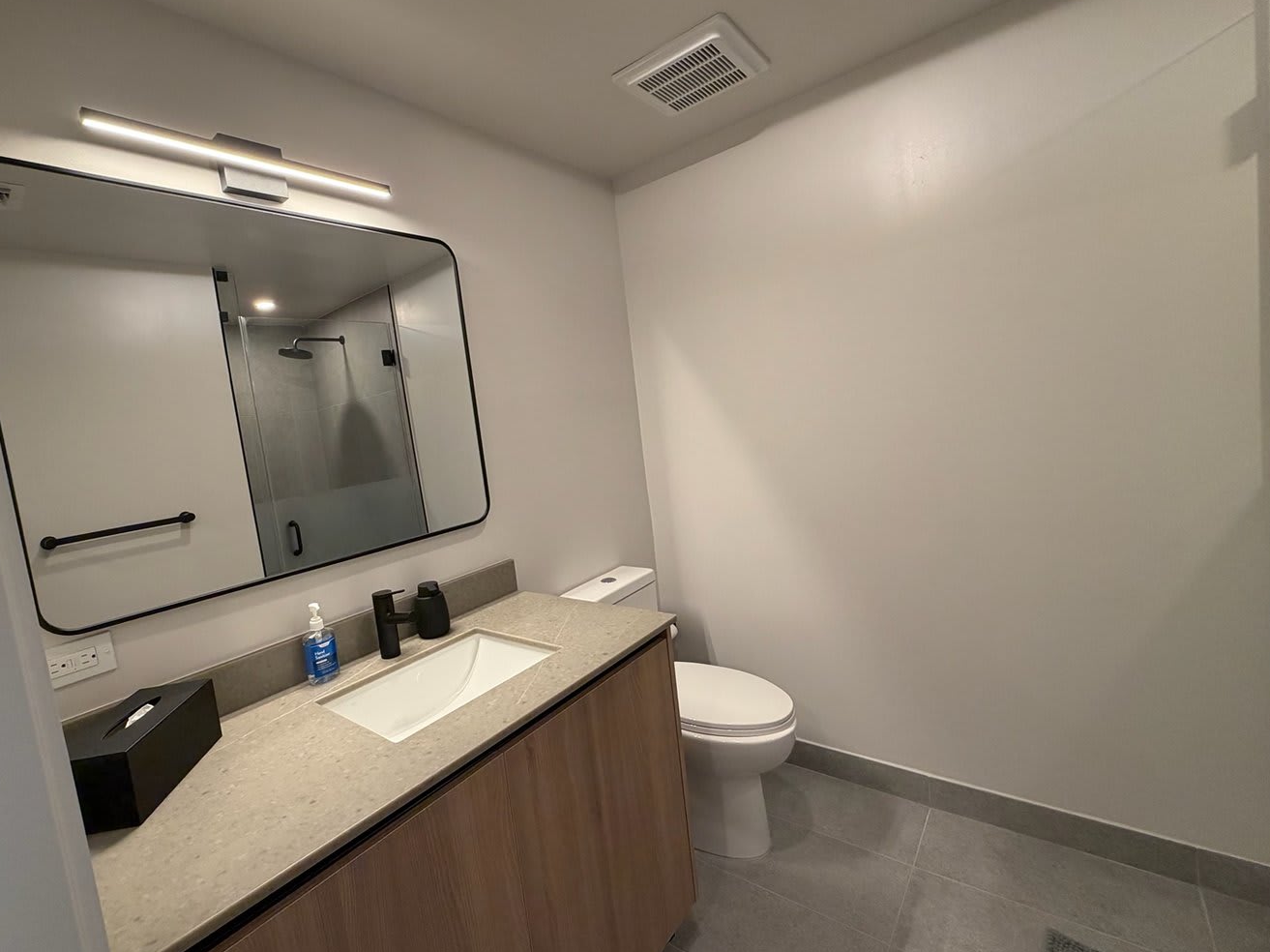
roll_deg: +8.1
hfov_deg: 94.2
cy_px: 469
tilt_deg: -5.4
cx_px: 571
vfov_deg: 78.1
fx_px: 587
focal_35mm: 16
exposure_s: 1/60
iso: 200
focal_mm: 2.2
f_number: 2.2
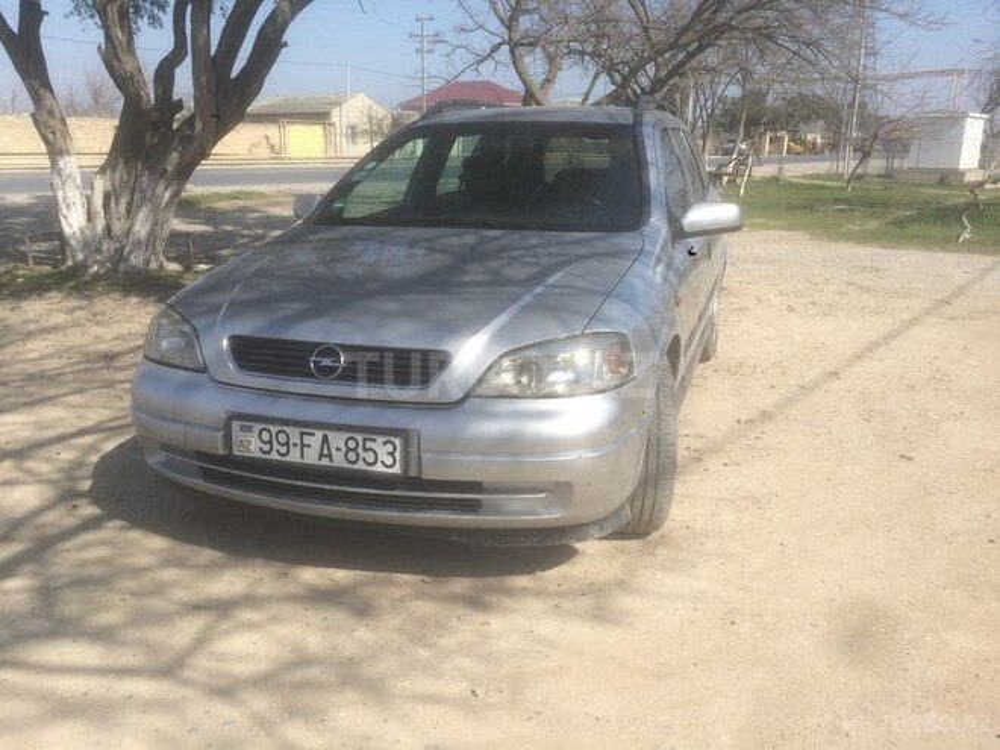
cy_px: 375
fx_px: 838
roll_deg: -1.4
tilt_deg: -15.1
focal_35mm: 29
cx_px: 500
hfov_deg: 61.7
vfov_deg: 48.2
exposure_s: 1/2160
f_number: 2.2
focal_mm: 4.15
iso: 32
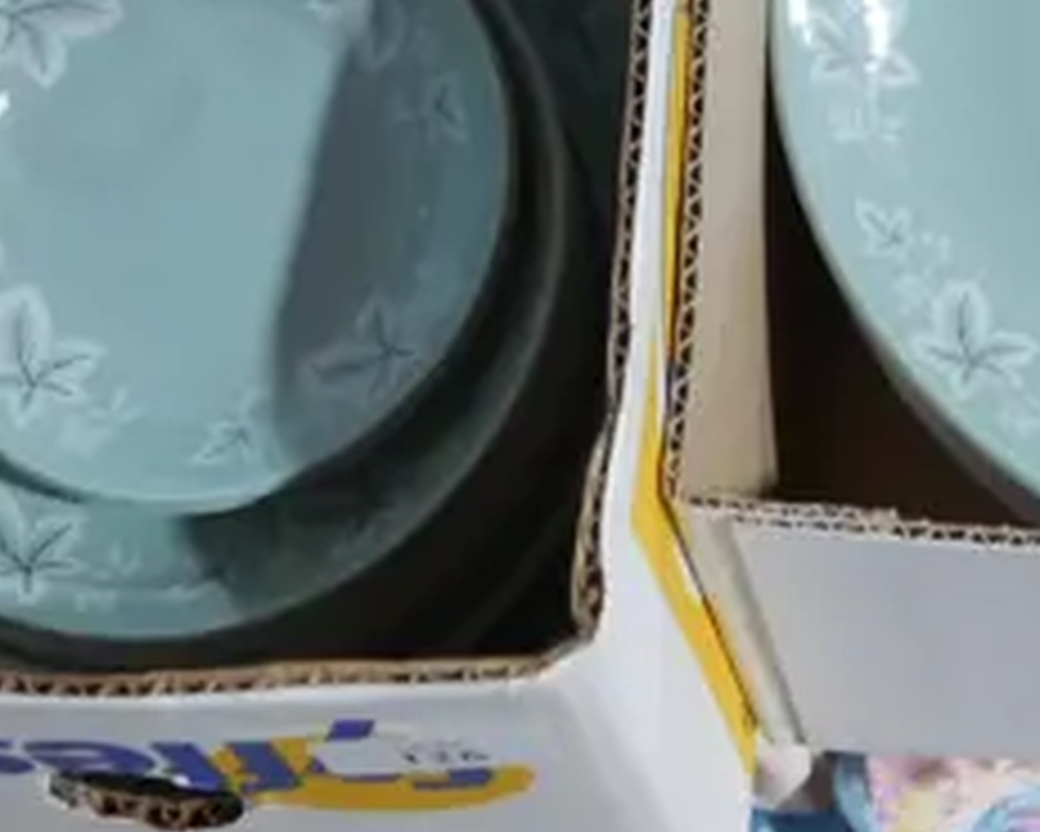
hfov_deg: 15.8
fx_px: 3726
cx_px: 810
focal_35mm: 121
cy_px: -450
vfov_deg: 12.1
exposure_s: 1/60
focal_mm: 14
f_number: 3.5
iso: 800
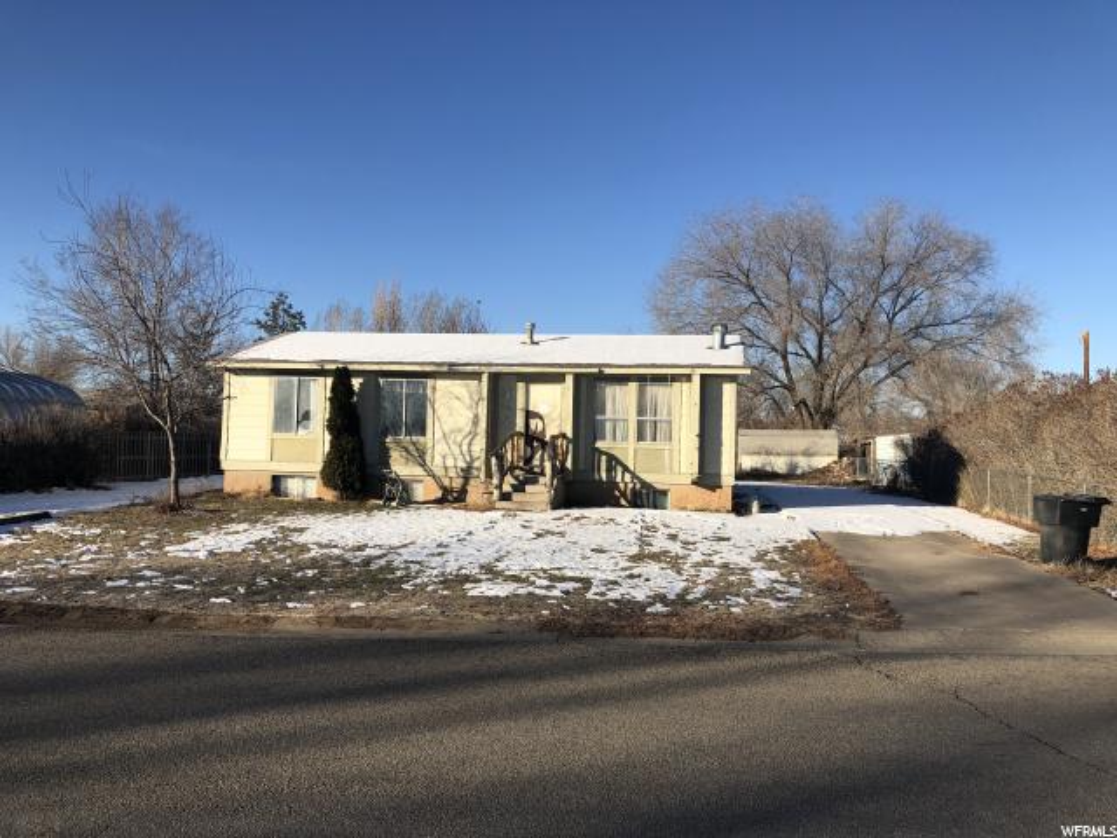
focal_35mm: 28
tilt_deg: +2.4
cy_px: 419
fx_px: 904
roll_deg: -1.6
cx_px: 558
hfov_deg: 63.4
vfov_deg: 49.7
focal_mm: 4
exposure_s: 1/2183
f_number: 1.8
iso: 20
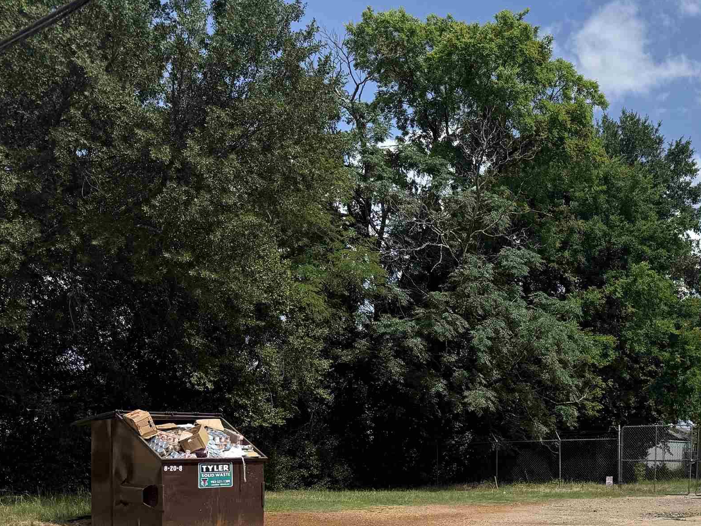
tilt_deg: -3.3
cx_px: 570
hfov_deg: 38.7
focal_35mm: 47
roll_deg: -0.5
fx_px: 952
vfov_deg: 29.3
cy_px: 499
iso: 80
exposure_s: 1/6173
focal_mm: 6.76
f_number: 1.78
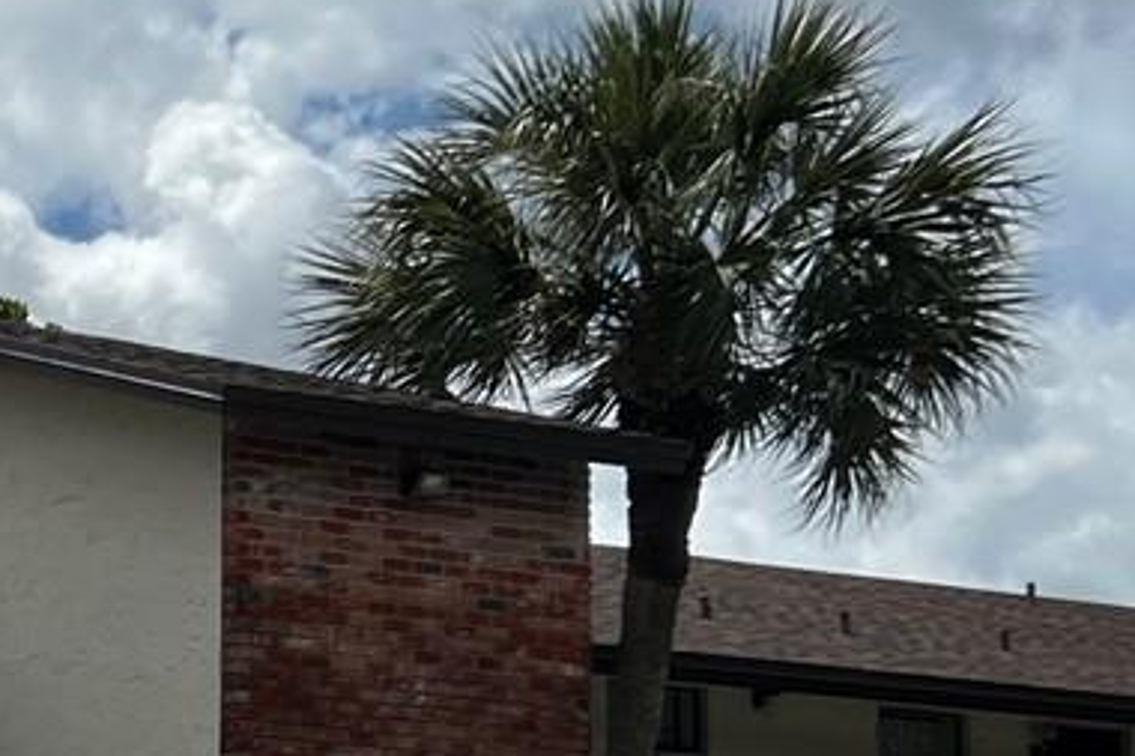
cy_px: 938
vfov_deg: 11.7
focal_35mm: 114
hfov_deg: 16.0
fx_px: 3592
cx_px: -726
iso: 50
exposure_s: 1/8696
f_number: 1.5
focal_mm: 5.7
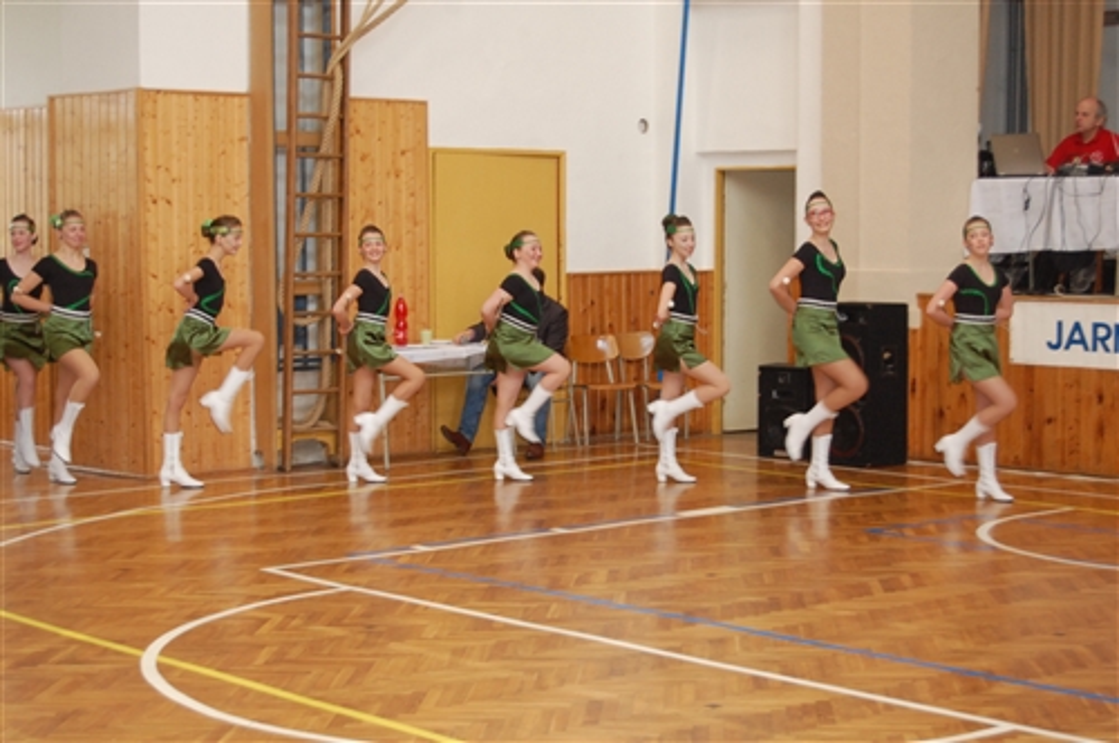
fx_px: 2142
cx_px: 560
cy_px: 372
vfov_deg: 19.7
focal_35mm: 69
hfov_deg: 29.3
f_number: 5.3
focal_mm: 46
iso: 1000
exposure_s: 1/60
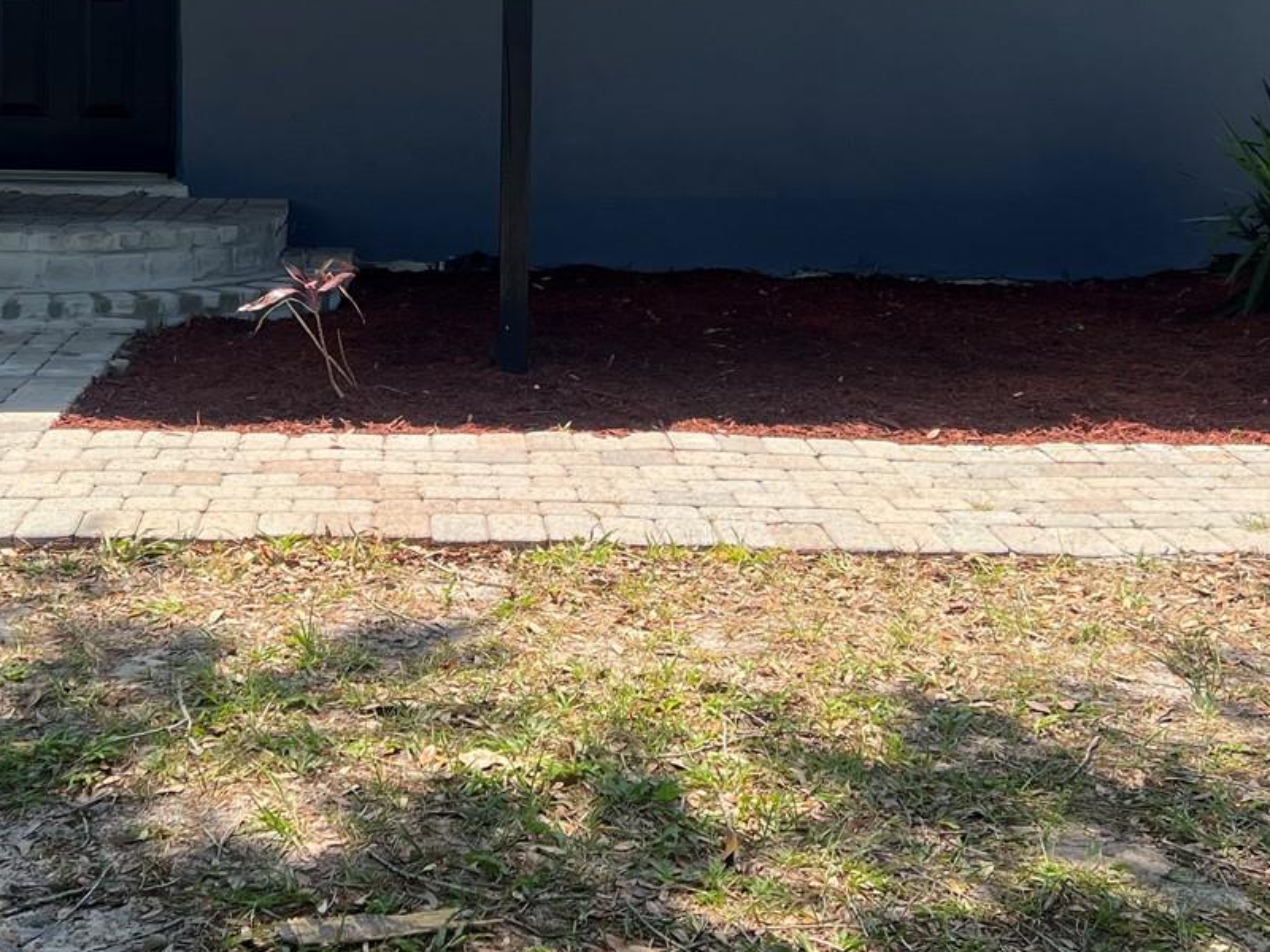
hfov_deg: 36.7
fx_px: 1908
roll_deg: -1.3
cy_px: 148
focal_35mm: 52
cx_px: 500
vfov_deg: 27.3
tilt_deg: -4.5
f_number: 1.5
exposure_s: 1/2123
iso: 50
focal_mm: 5.7
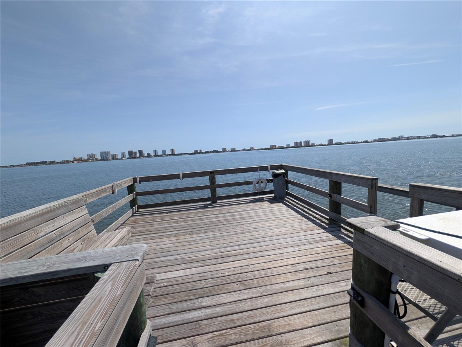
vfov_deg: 94.6
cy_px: 174
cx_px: 231
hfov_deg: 110.5
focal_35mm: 12
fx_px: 160
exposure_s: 1/4184
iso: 50
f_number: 1.7
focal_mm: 2.02
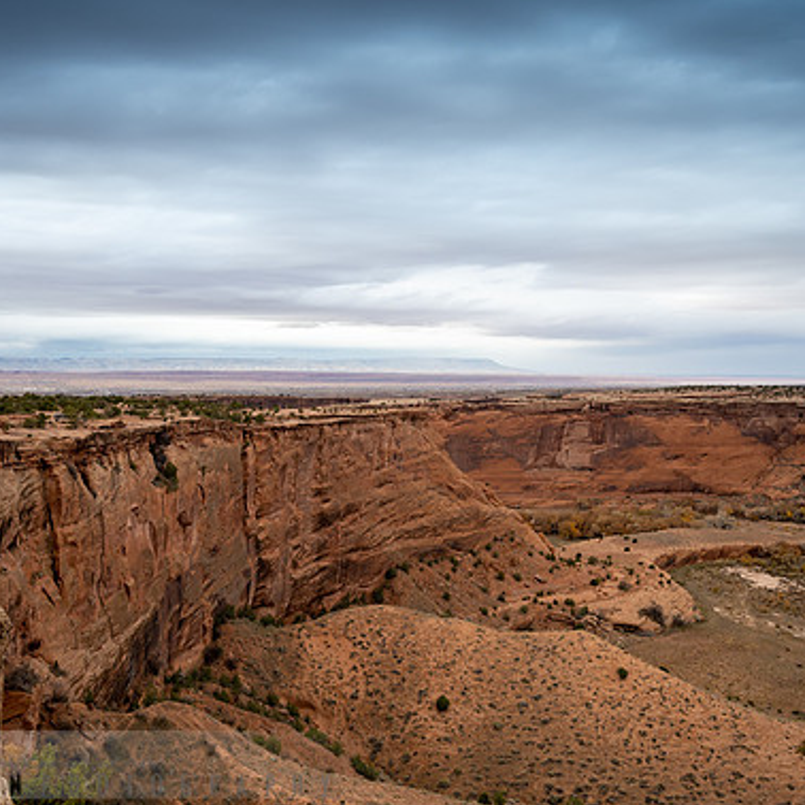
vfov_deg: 46.0
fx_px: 947
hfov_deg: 46.0
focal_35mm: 36
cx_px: 389
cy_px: 403
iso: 400
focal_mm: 26.5
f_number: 4
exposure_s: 1/2500
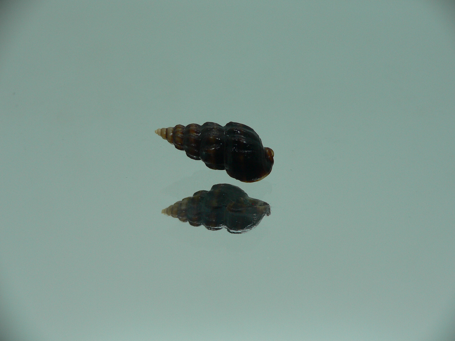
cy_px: 170
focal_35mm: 35
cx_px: 228
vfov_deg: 40.7
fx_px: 460
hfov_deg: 52.6
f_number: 2.8
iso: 80
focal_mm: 4.6
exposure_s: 1/60
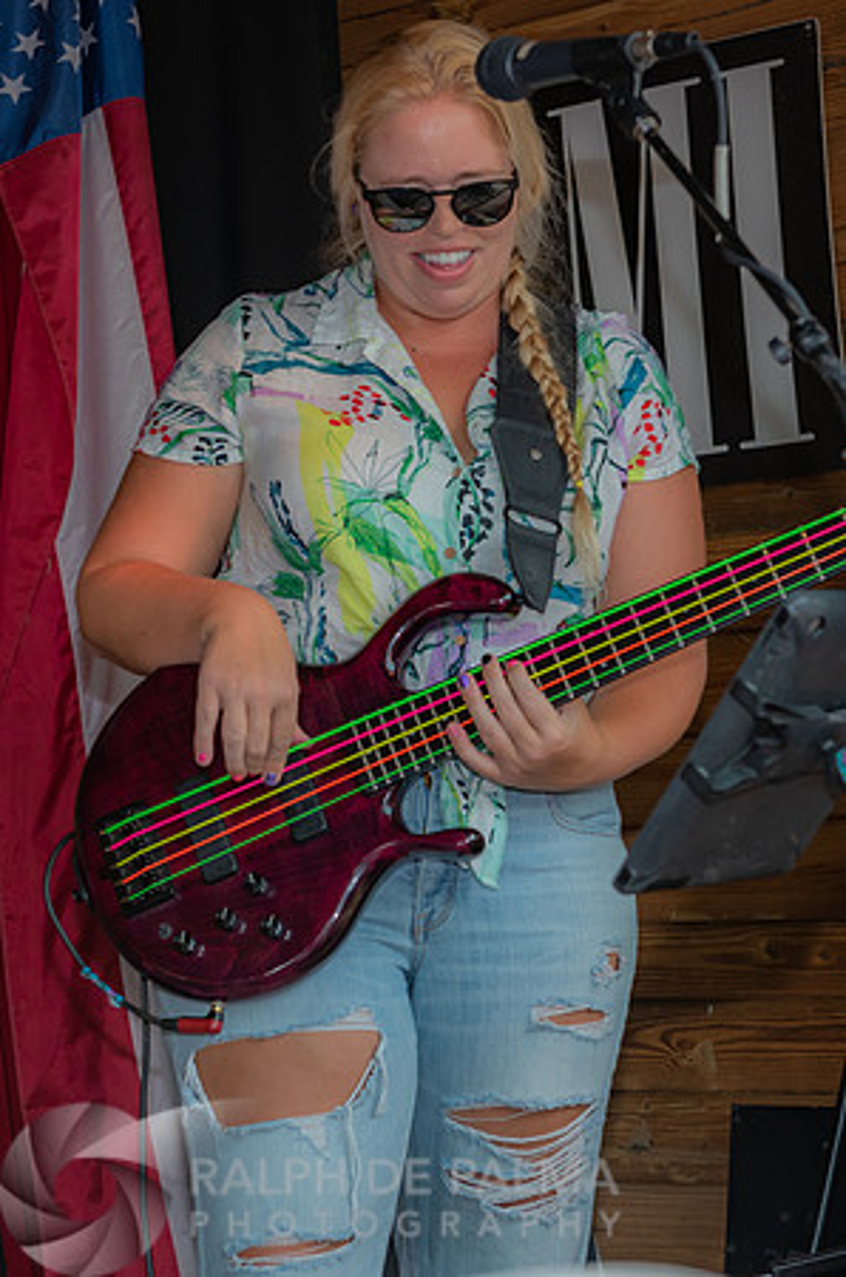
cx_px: 435
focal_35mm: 96
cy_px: 600
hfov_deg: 14.2
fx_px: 3387
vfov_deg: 21.4
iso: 400
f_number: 5.6
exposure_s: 1/160
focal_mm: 55
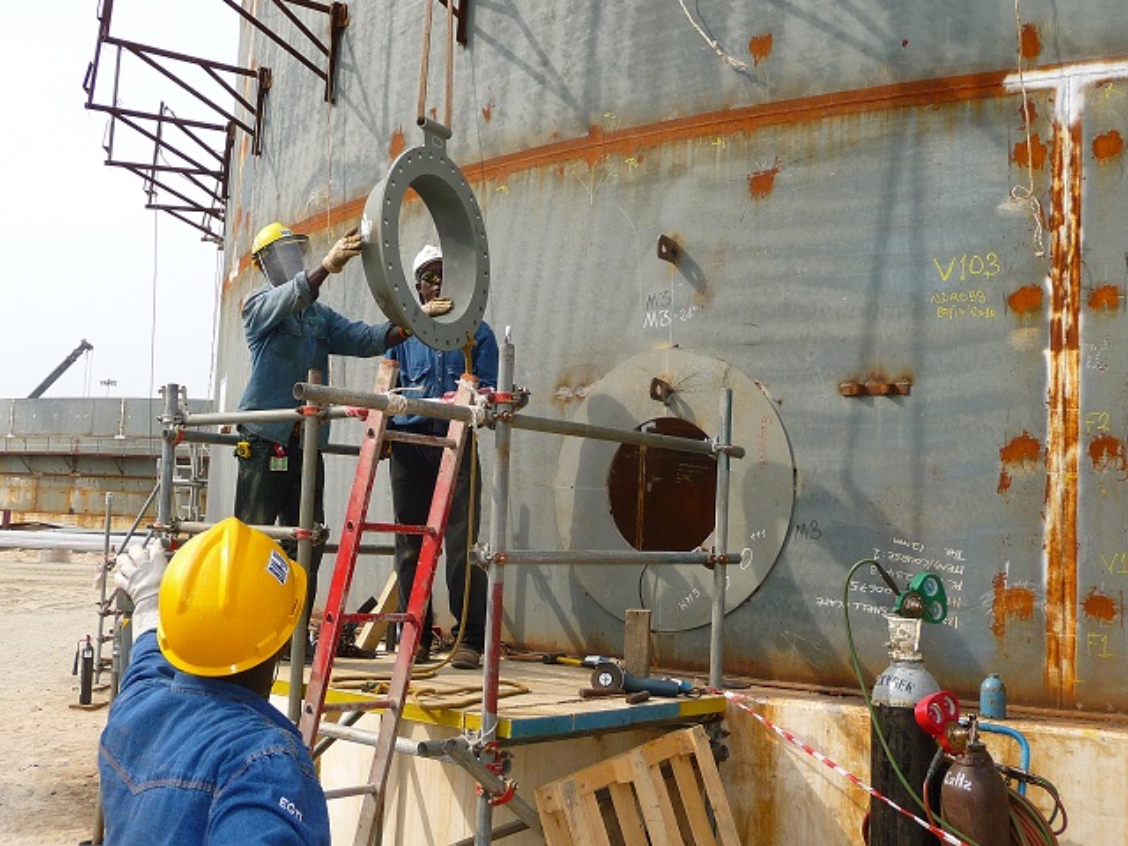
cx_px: 564
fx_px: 1303
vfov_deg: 36.0
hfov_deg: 46.8
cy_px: 423
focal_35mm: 40
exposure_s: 1/500
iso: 100
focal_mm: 6
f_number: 3.7
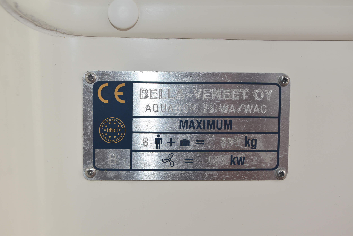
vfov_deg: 28.1
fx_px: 471
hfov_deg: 41.1
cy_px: 118
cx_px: 176
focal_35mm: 48
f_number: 5.6
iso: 140
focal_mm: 32
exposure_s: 1/125
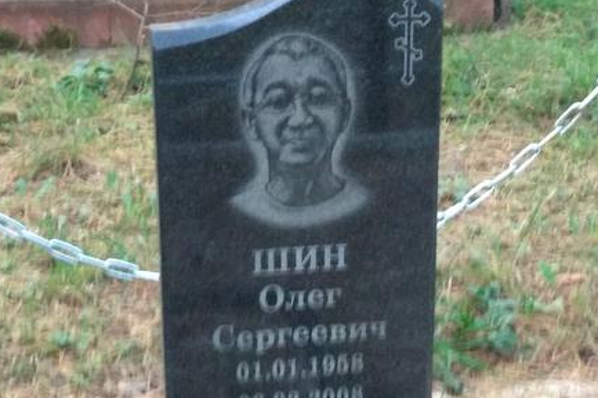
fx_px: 1660
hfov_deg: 20.4
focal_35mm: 100
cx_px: 336
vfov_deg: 13.5
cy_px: 365
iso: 1600
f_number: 2.6
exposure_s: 1/30
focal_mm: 5.99
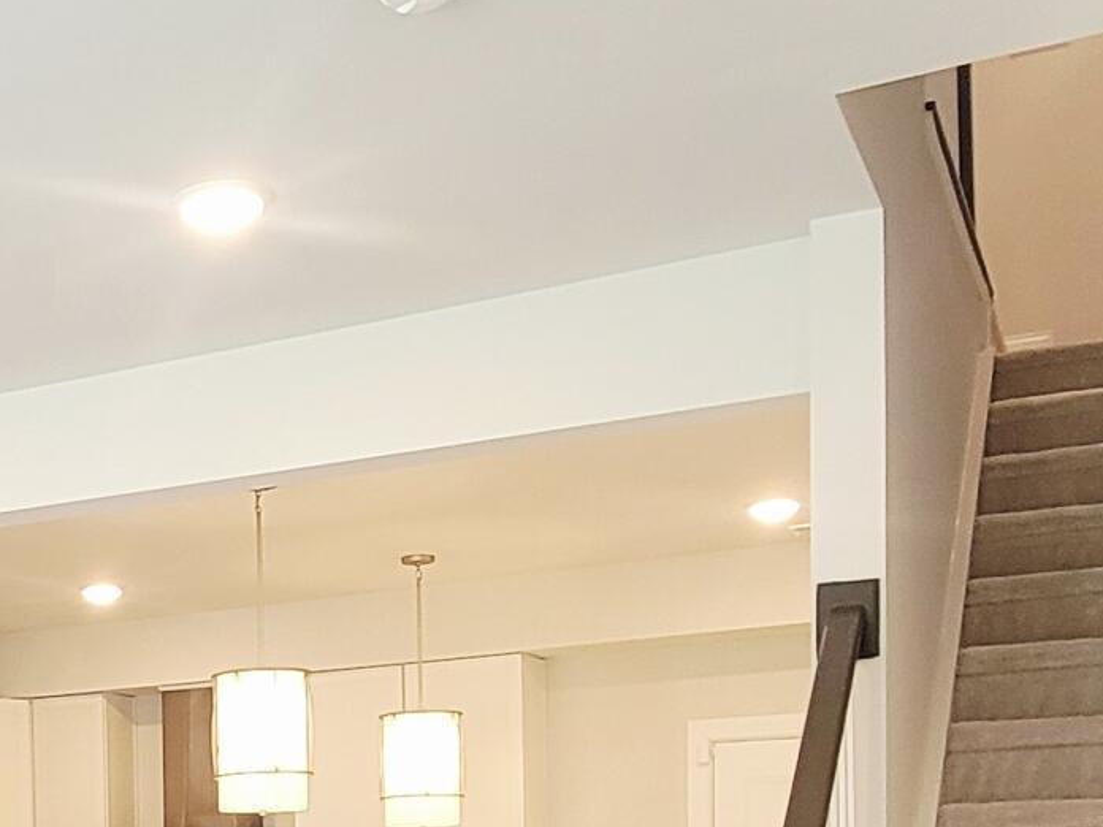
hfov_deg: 31.2
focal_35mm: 56
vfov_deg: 24.0
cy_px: 963
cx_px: -59
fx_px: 1784
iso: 160
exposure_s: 1/60.2
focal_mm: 2.2
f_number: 2.2
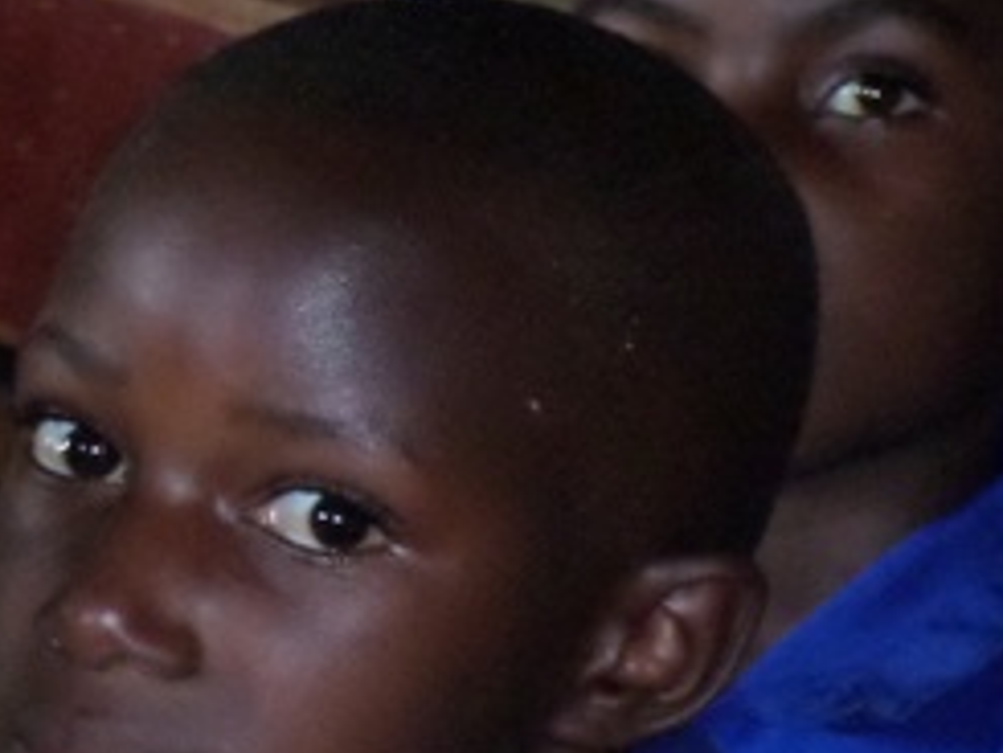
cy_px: 475
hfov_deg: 6.1
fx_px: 9450
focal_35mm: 326
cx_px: 225
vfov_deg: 4.6
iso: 640
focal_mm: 22.5
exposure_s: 1/60
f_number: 6.3
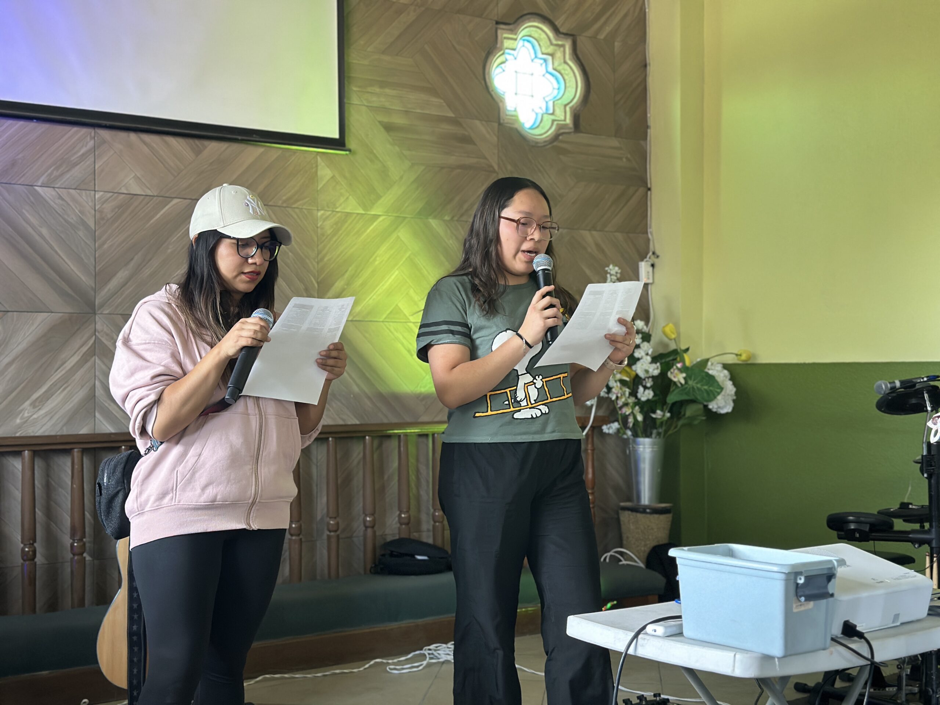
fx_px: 1303
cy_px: 352
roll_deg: +0.2
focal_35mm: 48
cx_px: 470
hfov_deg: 39.7
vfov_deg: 30.3
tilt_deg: +0.9
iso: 250
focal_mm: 6.86
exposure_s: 1/60
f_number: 1.78
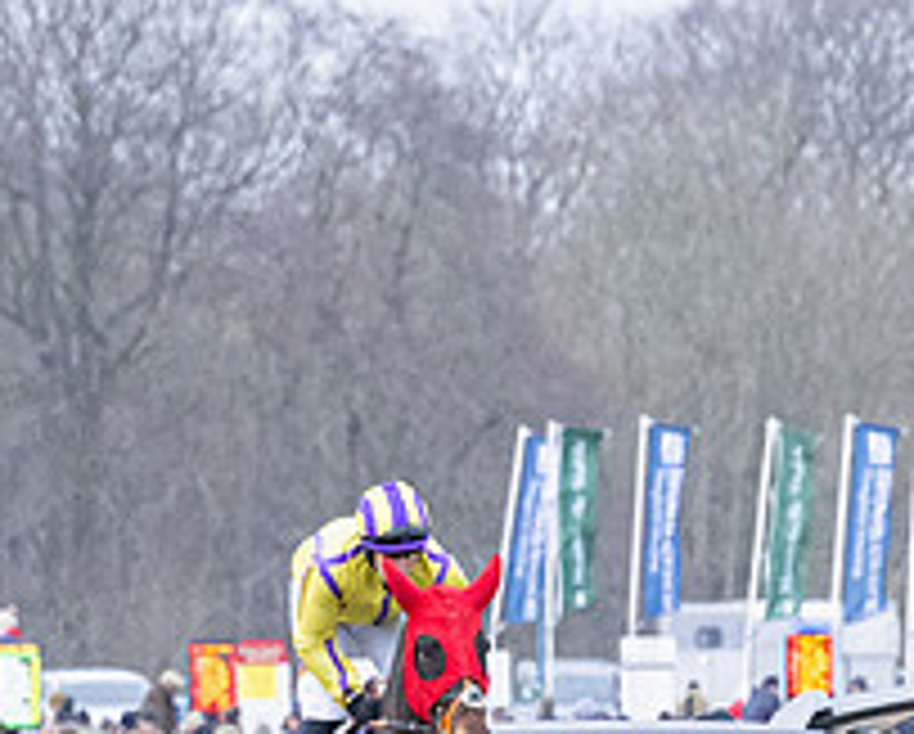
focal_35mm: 1055
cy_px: 1055
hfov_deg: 1.8
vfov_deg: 1.5
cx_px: 848
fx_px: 28580
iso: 1600
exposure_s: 1/1000
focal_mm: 165
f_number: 4
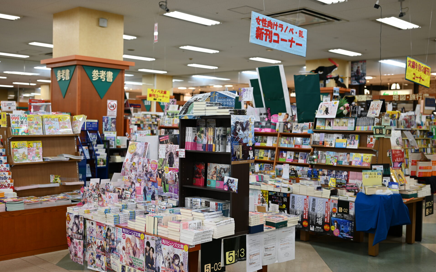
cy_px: 135
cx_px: 219
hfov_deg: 48.2
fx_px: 487
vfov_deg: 31.3
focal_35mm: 41
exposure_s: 1/50
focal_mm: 40
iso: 100
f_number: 3.2
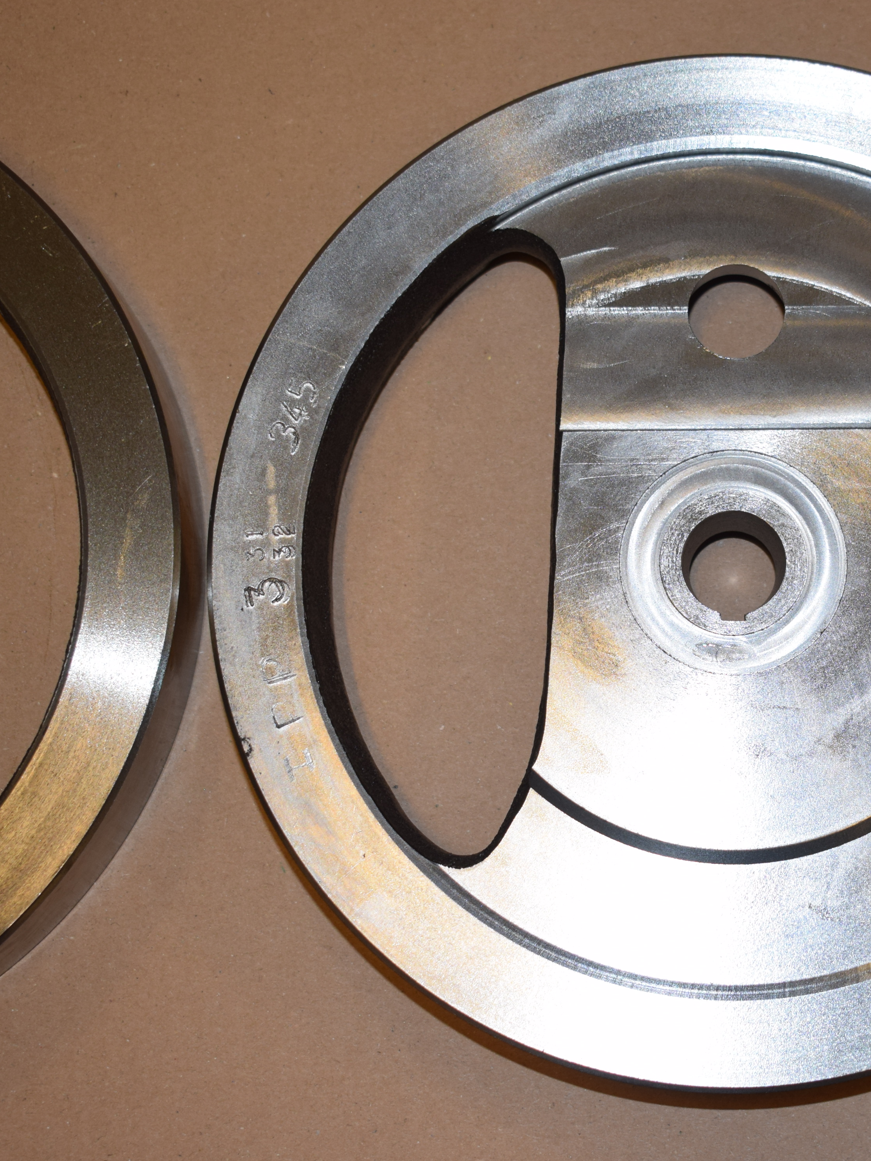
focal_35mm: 83
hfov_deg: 17.6
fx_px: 2784
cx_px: 741
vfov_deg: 23.6
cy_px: 585
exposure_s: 1/60
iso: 320
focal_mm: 38
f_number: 5
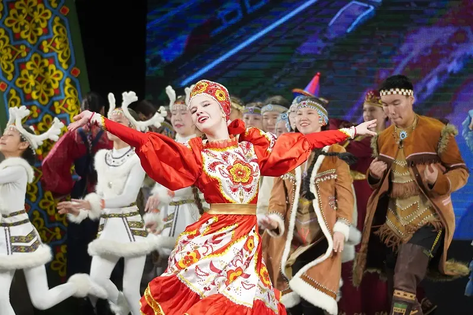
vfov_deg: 5.2
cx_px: 236
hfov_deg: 7.8
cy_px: 158
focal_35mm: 265
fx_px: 3481
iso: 2000
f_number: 5.6
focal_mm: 177
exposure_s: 1/320
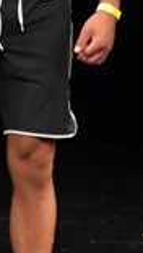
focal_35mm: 1407
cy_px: 0
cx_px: -453
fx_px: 9464
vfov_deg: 1.5
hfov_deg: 0.9
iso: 3200
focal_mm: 180
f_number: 5.6
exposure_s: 1/400
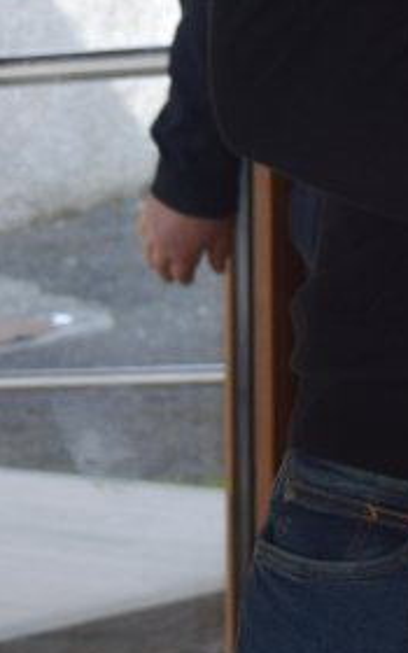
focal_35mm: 231
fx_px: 4110
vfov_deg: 9.0
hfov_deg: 5.5
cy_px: -44
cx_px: 898
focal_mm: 32
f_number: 5.6
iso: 400
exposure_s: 1/125
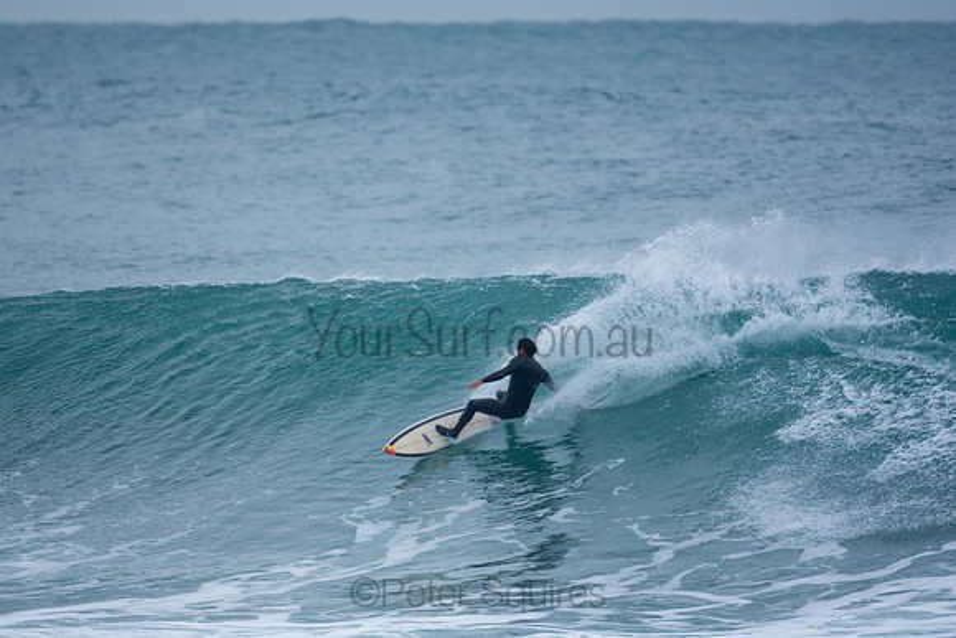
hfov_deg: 2.7
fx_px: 19920
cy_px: 319
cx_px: 478
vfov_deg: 1.8
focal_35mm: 750
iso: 250
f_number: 5.6
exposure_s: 1/1000
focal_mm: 500
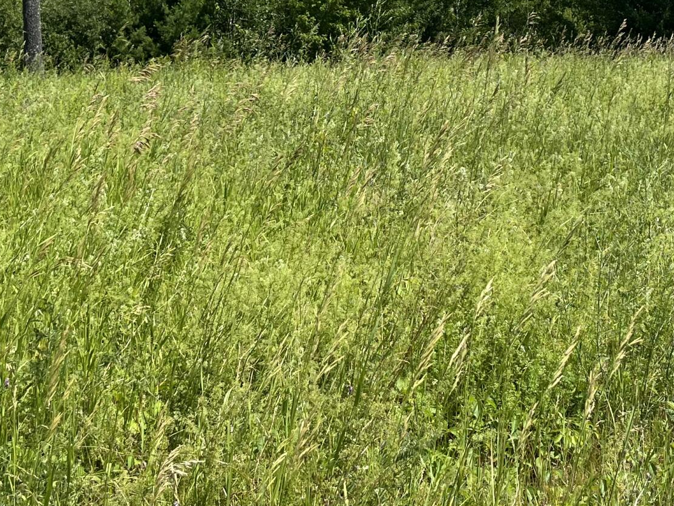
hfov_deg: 27.8
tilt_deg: -4.0
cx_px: 356
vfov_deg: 20.8
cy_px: 104
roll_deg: +0.2
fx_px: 1363
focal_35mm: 70
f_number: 1.6
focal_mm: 5.1
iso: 50
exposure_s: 1/3521
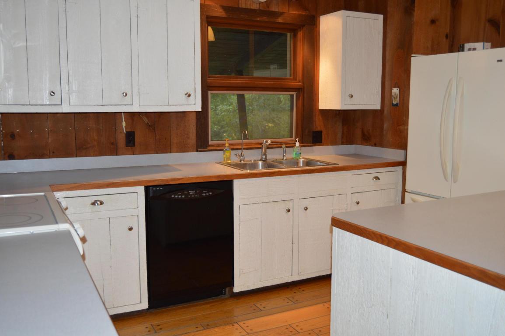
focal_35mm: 33
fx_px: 463
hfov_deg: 57.3
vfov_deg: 39.9
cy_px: 168
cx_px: 252
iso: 560
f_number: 3.5
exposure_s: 1/60
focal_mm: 22
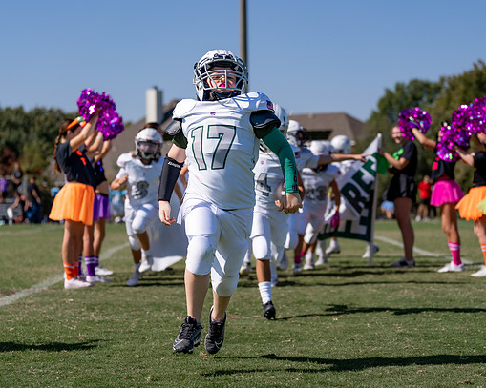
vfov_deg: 18.3
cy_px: 189
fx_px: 1208
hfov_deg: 22.7
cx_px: 232
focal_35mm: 84
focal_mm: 70
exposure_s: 1/2500
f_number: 2.8
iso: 100
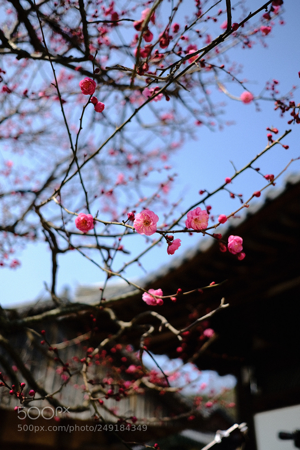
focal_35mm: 35
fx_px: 437
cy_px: 225
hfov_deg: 37.9
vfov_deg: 54.4
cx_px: 150
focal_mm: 23
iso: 100
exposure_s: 1/1800
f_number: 2
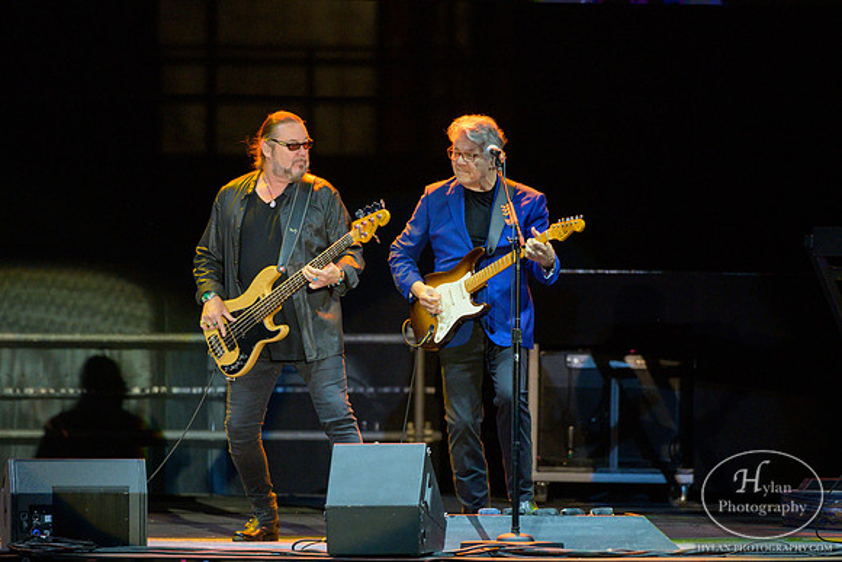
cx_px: 444
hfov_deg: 4.4
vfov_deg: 3.0
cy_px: 304
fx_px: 10889
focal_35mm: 465
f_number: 4.5
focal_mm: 360
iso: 2800
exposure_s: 1/500
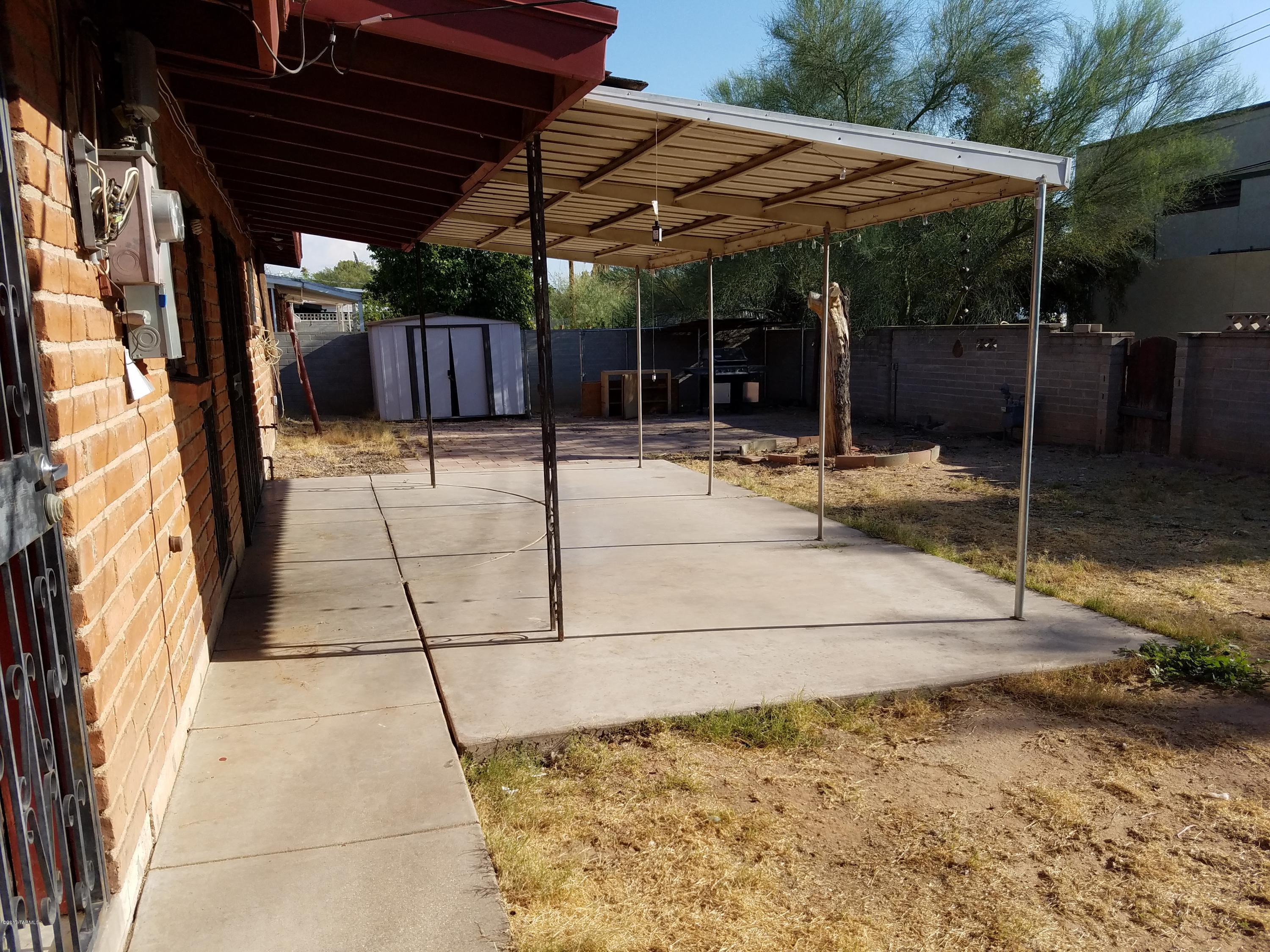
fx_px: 954
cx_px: 635
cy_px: 476
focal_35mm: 26
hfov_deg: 67.3
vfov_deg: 53.1
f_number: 1.7
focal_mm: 4.2
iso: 50
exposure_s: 1/2112
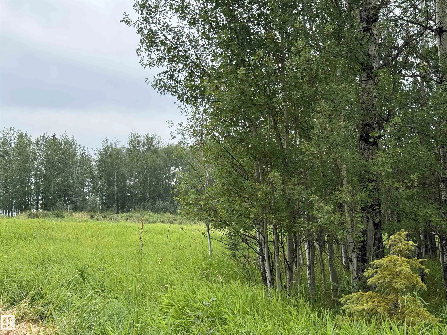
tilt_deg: +6.5
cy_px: 168
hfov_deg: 39.7
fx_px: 620
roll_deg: -1.0
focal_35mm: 48
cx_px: 224
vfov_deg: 30.3
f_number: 1.78
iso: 80
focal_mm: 6.76
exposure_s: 1/1285
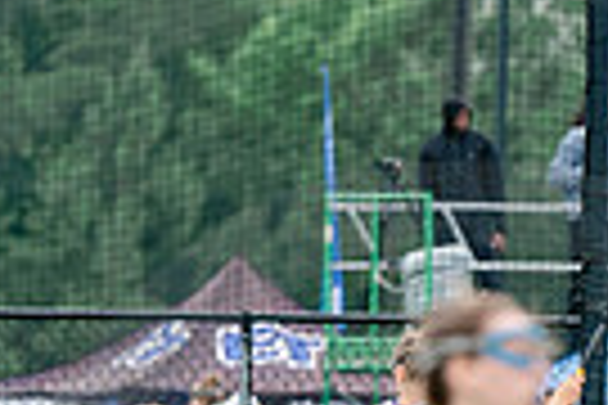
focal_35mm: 1471
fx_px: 24842
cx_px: 539
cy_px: 910
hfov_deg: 1.4
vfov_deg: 0.9
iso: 250
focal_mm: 200
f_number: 3.2
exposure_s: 1/640
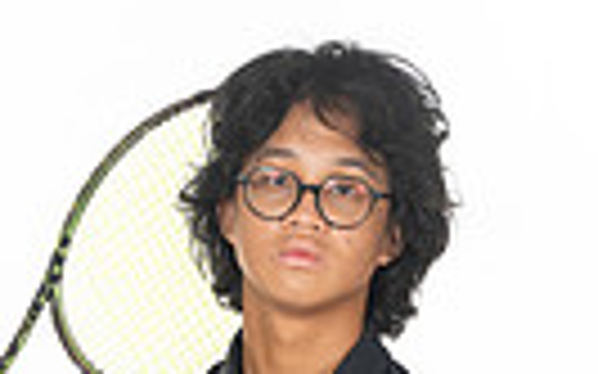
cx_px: 162
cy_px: 892
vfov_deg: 6.9
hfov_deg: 11.7
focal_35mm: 179
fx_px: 2916
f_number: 7.1
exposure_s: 1/320
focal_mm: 52
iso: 800
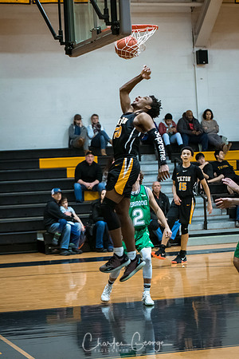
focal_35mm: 105
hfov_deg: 13.0
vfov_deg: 19.5
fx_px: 1046
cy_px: 180
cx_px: 120
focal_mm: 70
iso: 3200
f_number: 2.8
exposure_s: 1/400
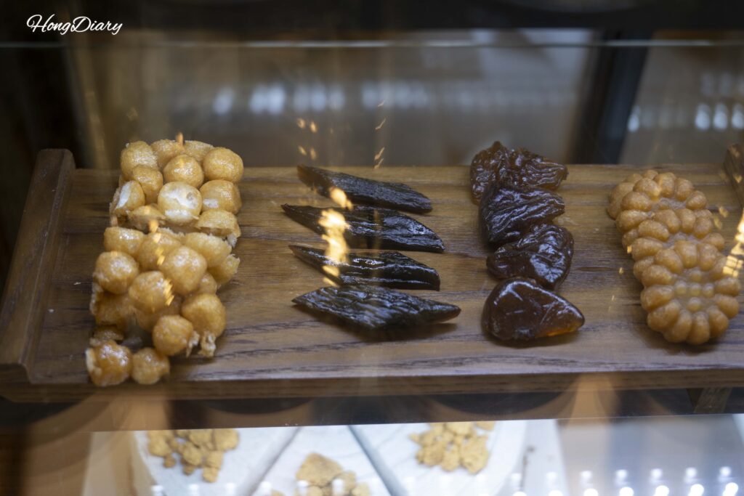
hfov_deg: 38.2
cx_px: 372
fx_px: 1075
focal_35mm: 52
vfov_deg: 26.0
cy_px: 248
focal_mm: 52
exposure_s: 1/60
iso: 320
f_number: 5.6
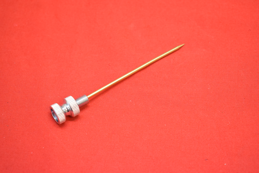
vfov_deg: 19.7
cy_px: 86
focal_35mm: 69
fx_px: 497
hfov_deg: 29.2
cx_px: 130
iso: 1250
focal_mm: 46
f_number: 5.3
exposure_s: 1/60
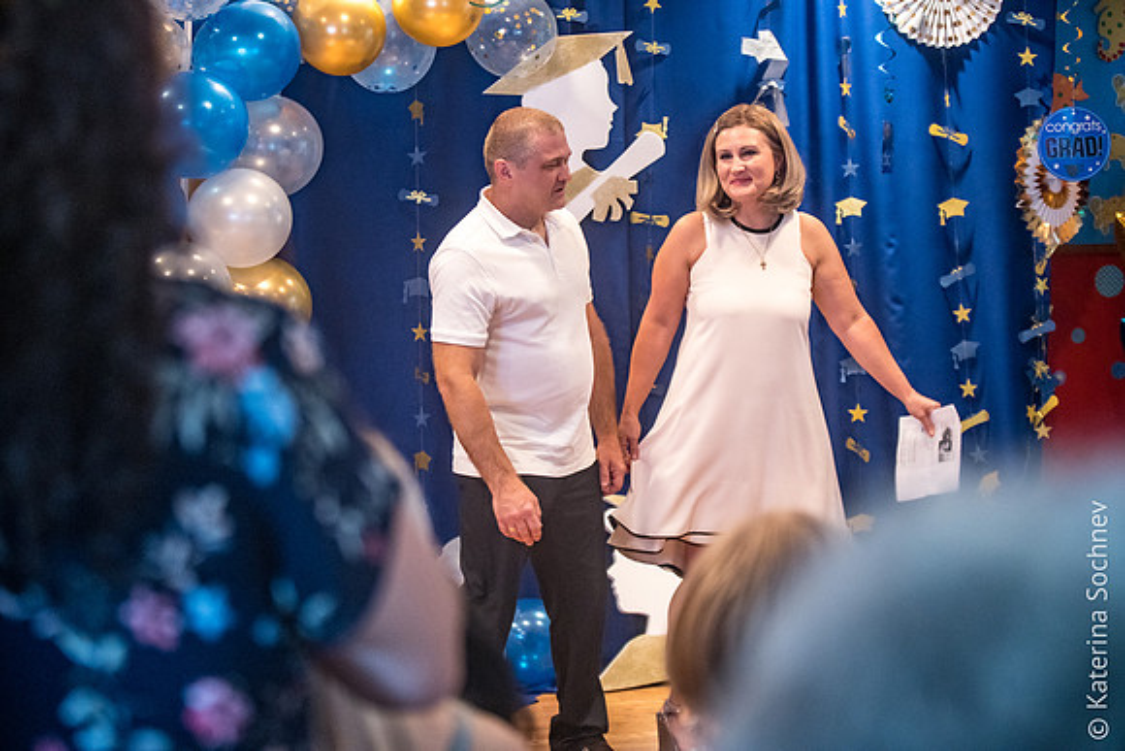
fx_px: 2188
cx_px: 562
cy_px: 376
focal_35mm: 70
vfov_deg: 19.5
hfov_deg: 28.8
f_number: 2.8
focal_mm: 70
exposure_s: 1/160
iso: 3200
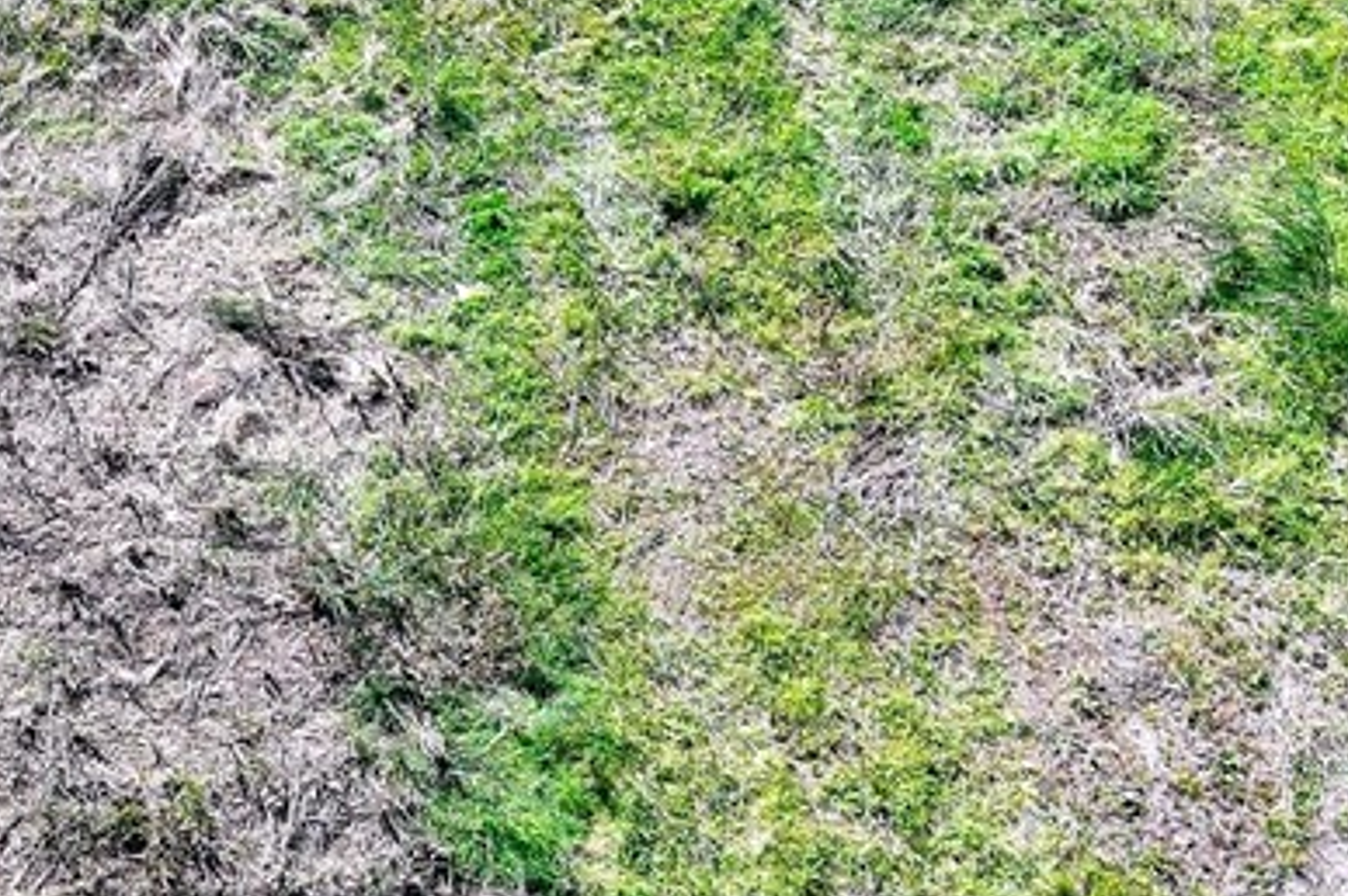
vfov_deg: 10.7
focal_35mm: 127
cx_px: -96
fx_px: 4751
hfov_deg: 15.7
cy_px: 172
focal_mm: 10.57
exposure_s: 1/374
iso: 100
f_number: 2.8
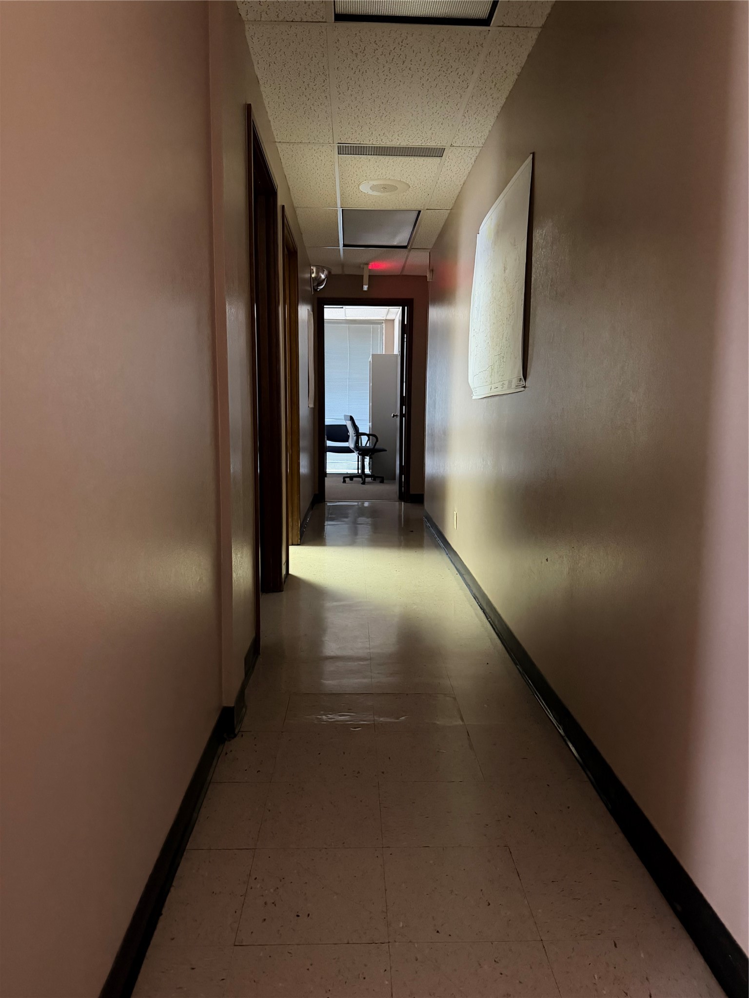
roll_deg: -1.7
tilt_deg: -5.1
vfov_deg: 71.6
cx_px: 374
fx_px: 692
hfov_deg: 56.8
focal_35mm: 24
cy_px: 499
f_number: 1.78
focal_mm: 6.76
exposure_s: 1/34
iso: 1000
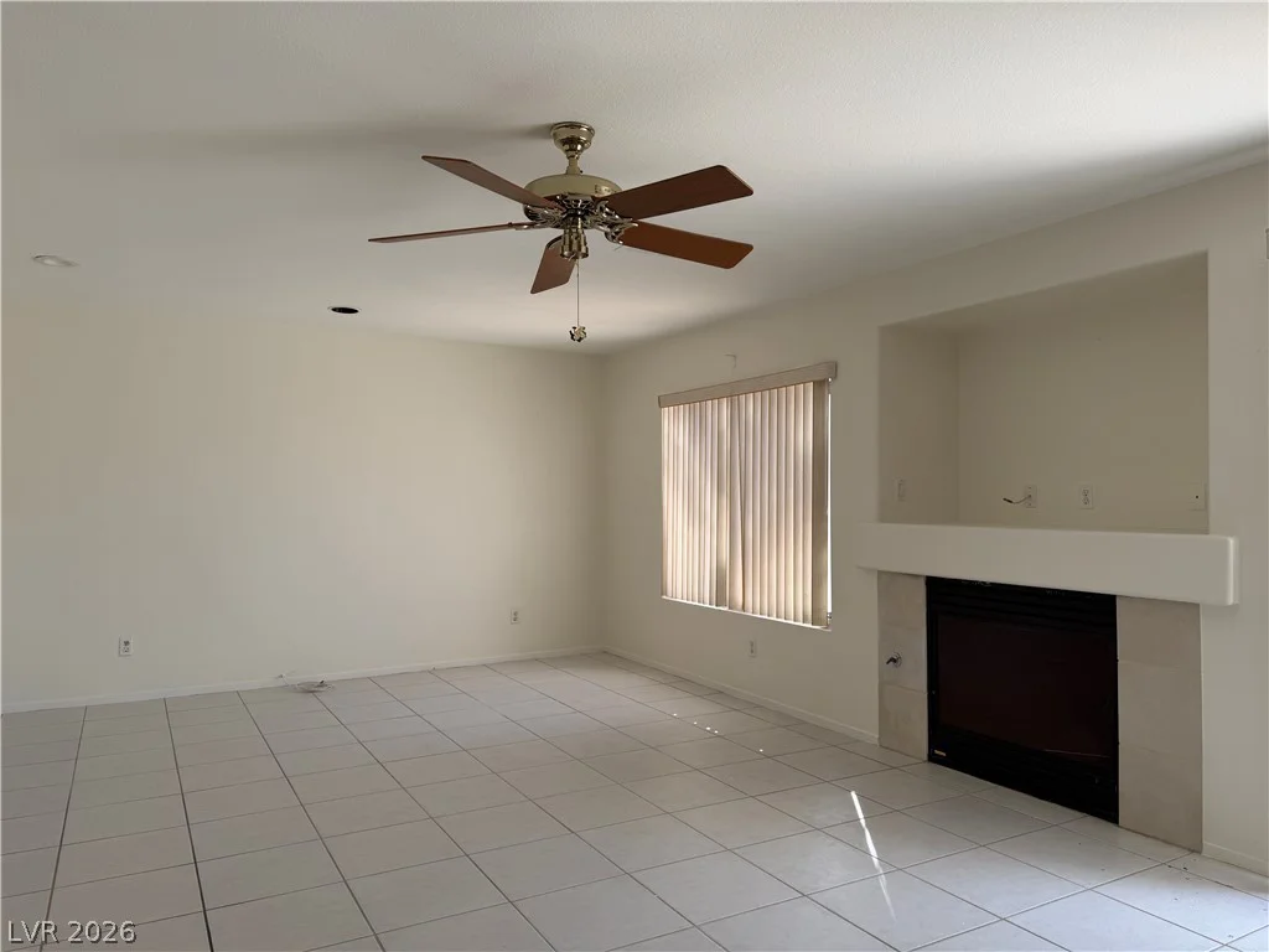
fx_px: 880
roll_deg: -0.9
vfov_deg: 56.8
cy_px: 476
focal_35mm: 24
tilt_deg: +0.3
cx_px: 634
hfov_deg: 71.6
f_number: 1.78
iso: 64
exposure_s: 1/180
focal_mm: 6.76
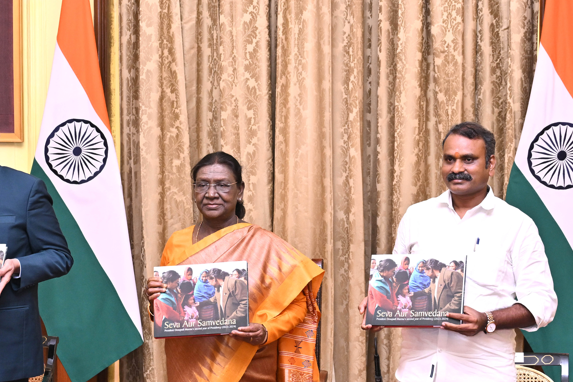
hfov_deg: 27.3
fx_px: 1178
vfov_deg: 18.4
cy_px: 175
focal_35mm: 74
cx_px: 223
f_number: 5
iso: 1250
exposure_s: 1/160
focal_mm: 40
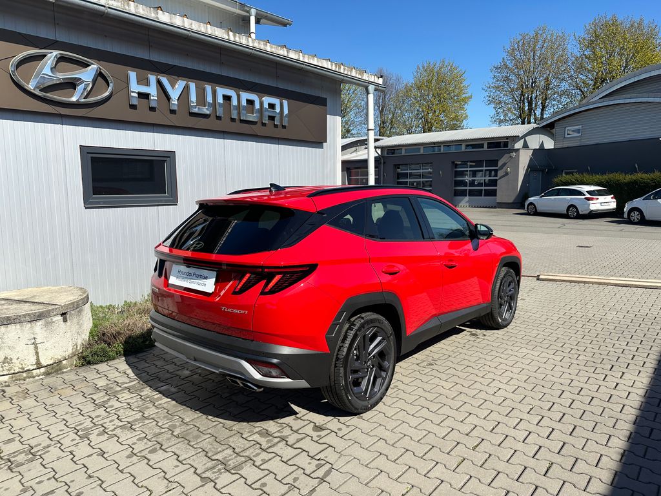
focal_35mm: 24
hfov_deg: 71.6
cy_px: 248
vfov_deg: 56.8
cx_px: 330
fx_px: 458
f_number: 1.78
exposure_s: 1/4184
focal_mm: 6.86
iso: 80
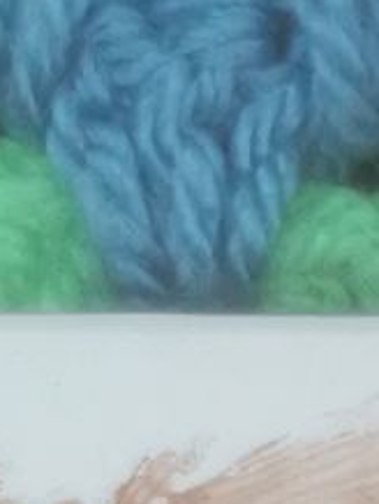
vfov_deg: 9.9
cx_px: 407
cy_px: 1372
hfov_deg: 8.9
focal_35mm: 165
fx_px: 2404
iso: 320
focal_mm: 5.56
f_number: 1.6
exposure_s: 1/50
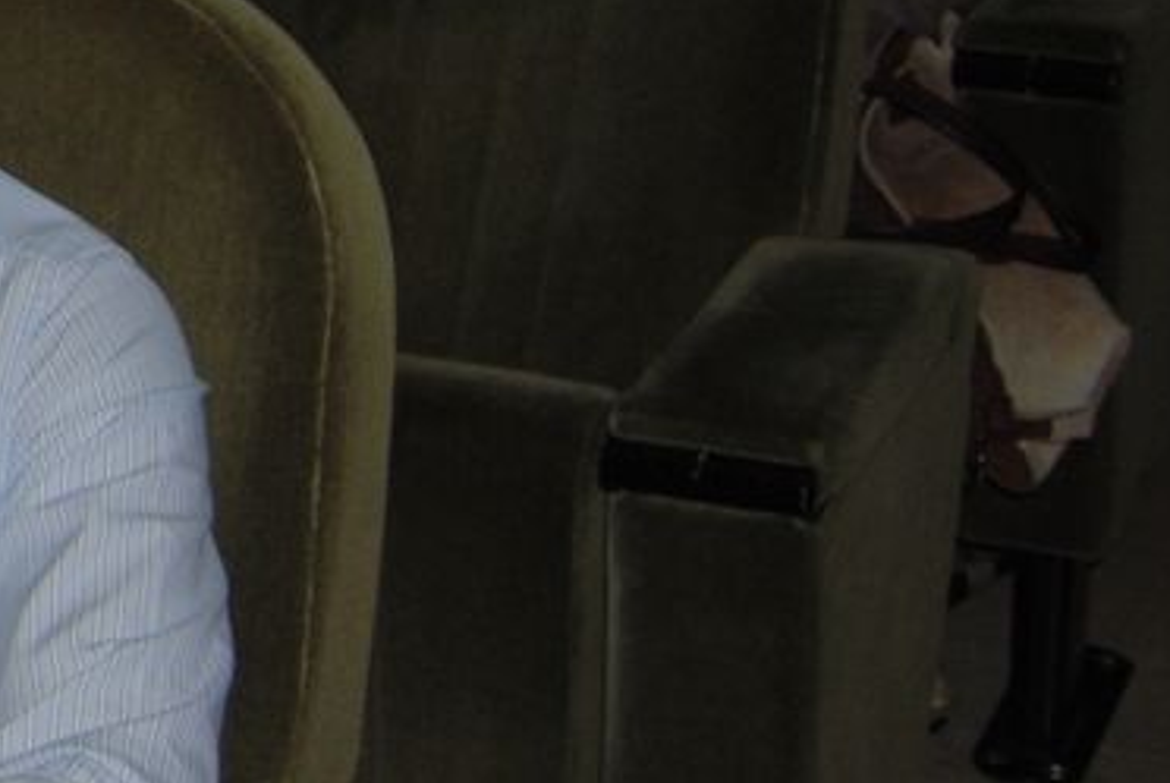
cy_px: -244
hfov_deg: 14.3
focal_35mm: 116
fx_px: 3774
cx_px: -1264
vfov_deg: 11.5
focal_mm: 18
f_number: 3.5
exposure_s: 1/60
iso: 200
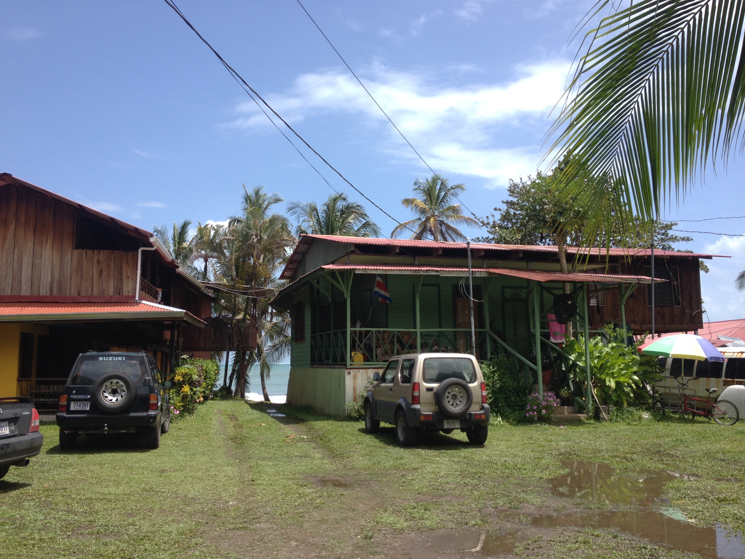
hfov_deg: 52.6
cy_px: 280
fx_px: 753
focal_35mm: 35
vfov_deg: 40.7
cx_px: 372
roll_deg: +0.9
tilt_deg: +3.8
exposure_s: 1/1381
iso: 50
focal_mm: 4.28
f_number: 2.4
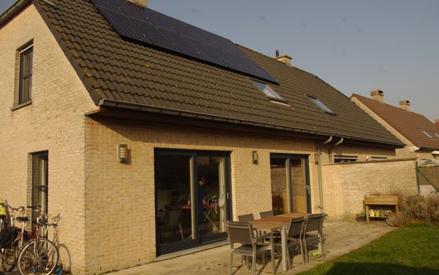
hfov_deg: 61.2
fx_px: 371
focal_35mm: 31
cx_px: 221
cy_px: 139
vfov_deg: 40.6
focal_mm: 20
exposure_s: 1/500
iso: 200
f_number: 8
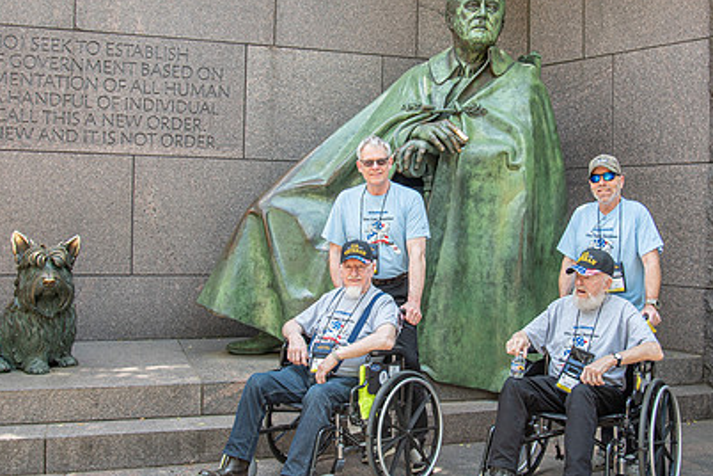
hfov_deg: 50.6
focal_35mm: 38
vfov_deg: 35.0
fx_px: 753
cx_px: 384
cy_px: 212
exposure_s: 1/125
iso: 100
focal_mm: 24
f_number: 4
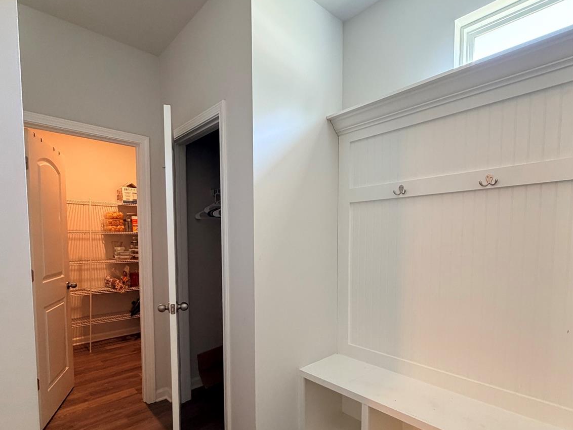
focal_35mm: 19
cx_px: 283
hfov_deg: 84.7
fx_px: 315
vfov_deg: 67.9
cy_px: 261
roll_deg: +0.2
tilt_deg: -3.7
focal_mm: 2.22
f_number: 2.2
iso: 320
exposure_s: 1/60
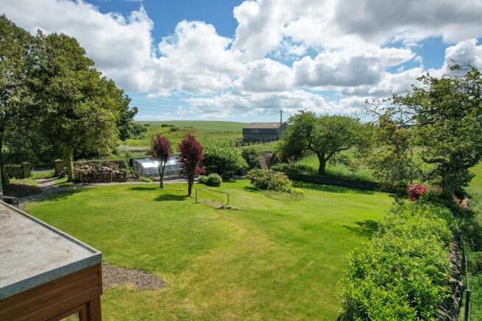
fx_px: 295
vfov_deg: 57.3
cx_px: 241
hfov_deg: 78.6
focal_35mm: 22
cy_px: 160
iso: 110
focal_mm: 8.38
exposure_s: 1/500
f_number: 2.8
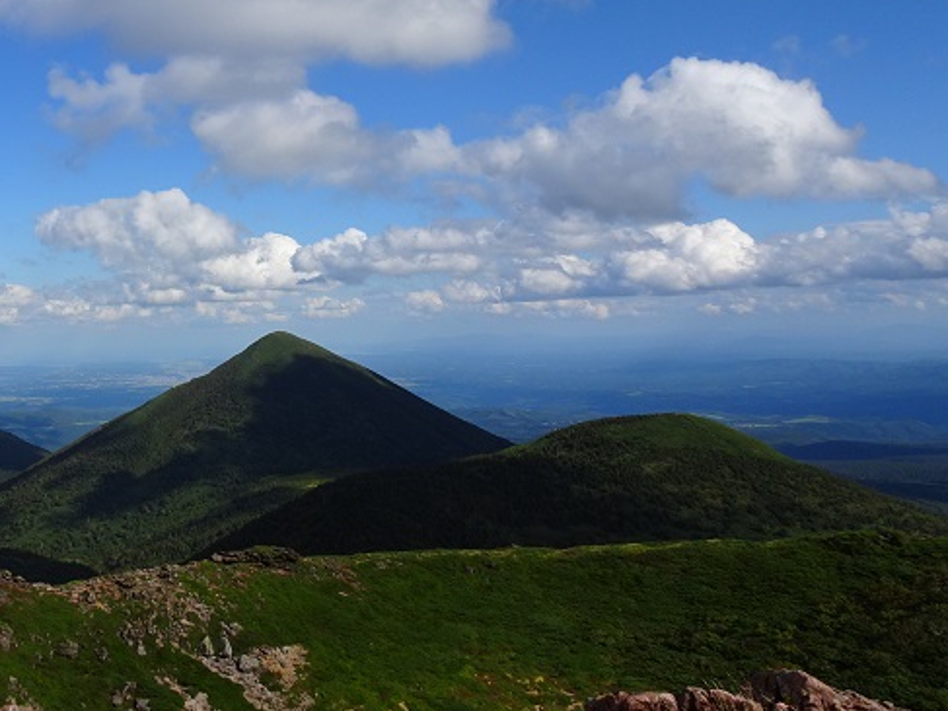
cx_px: 241
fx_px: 986
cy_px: 281
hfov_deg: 49.4
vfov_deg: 39.5
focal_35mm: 36
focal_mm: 4.1
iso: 80
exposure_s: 1/1600
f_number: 3.5
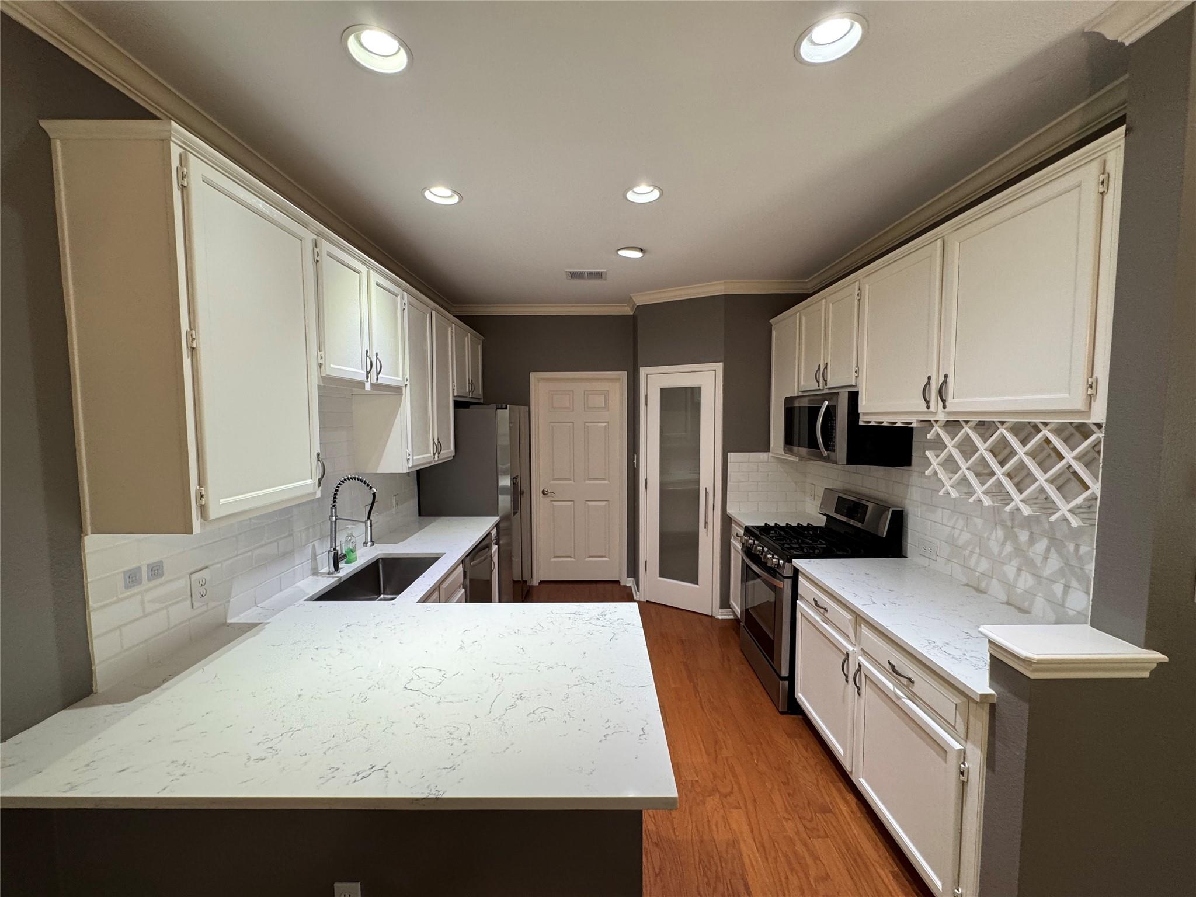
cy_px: 448
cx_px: 598
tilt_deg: -4.4
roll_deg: -0.1
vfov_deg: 85.7
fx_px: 484
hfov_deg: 102.1
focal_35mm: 14
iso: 160
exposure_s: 1/60
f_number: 2.2
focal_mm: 2.22
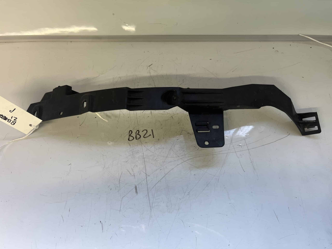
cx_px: 166
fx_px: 249
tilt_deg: -67.4
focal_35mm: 26
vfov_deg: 53.1
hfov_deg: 67.3
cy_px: 124
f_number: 1.6
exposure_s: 1/100
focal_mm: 5.1
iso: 80
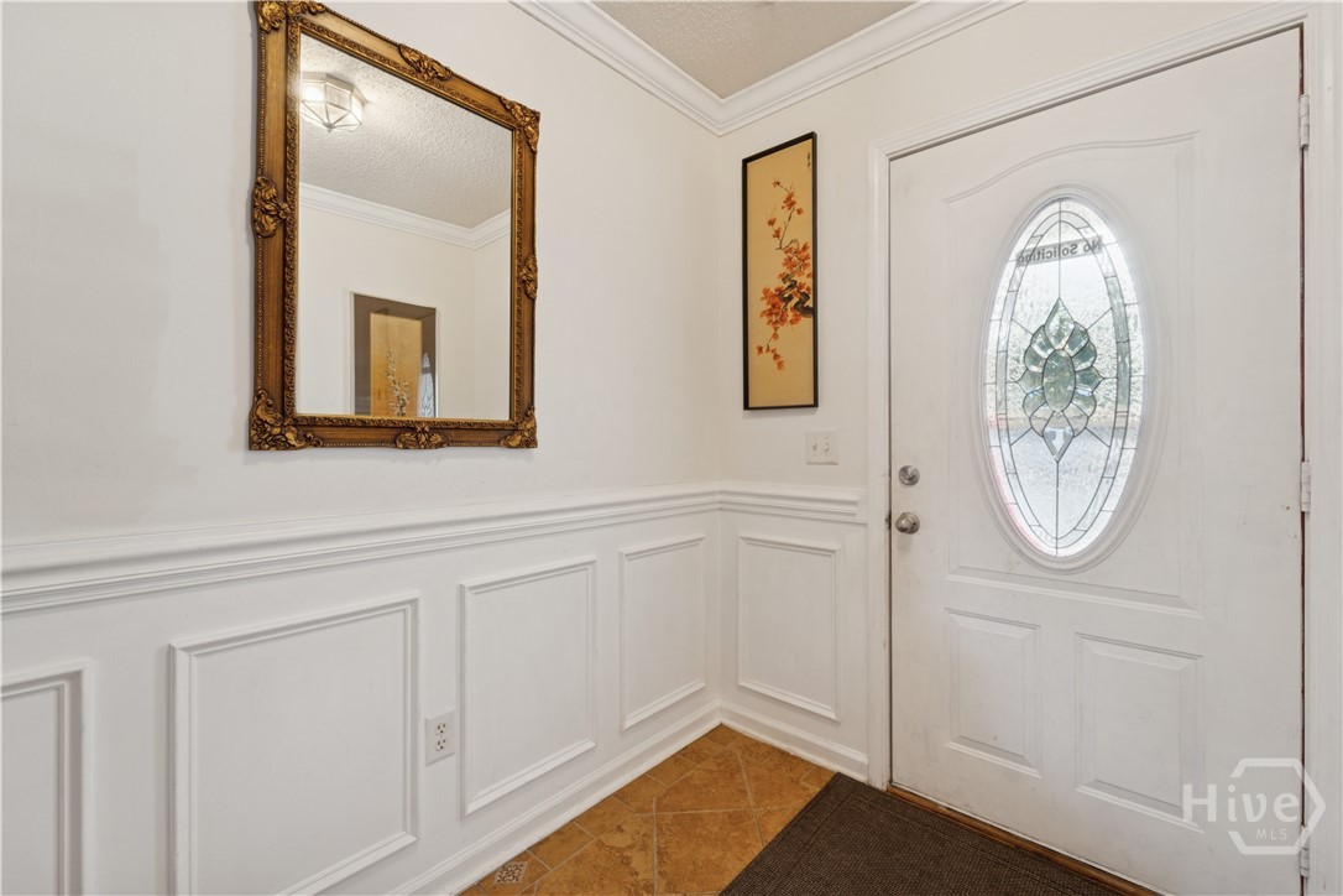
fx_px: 522
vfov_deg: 81.2
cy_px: 448
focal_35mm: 14
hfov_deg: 104.3
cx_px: 672
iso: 400
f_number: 8
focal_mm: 14
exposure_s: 1/6
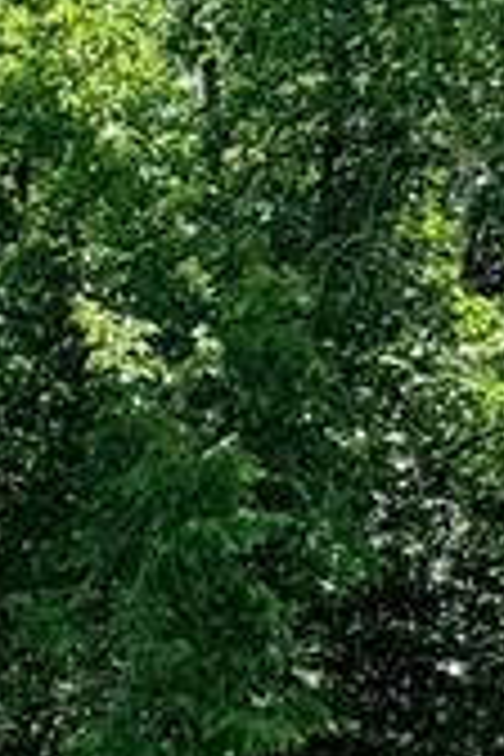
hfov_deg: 6.4
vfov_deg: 12.9
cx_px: -1778
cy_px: 1102
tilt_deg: +7.3
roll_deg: +0.2
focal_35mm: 152
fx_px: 3192
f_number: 1.78
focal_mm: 6.76
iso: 80
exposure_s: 1/3279
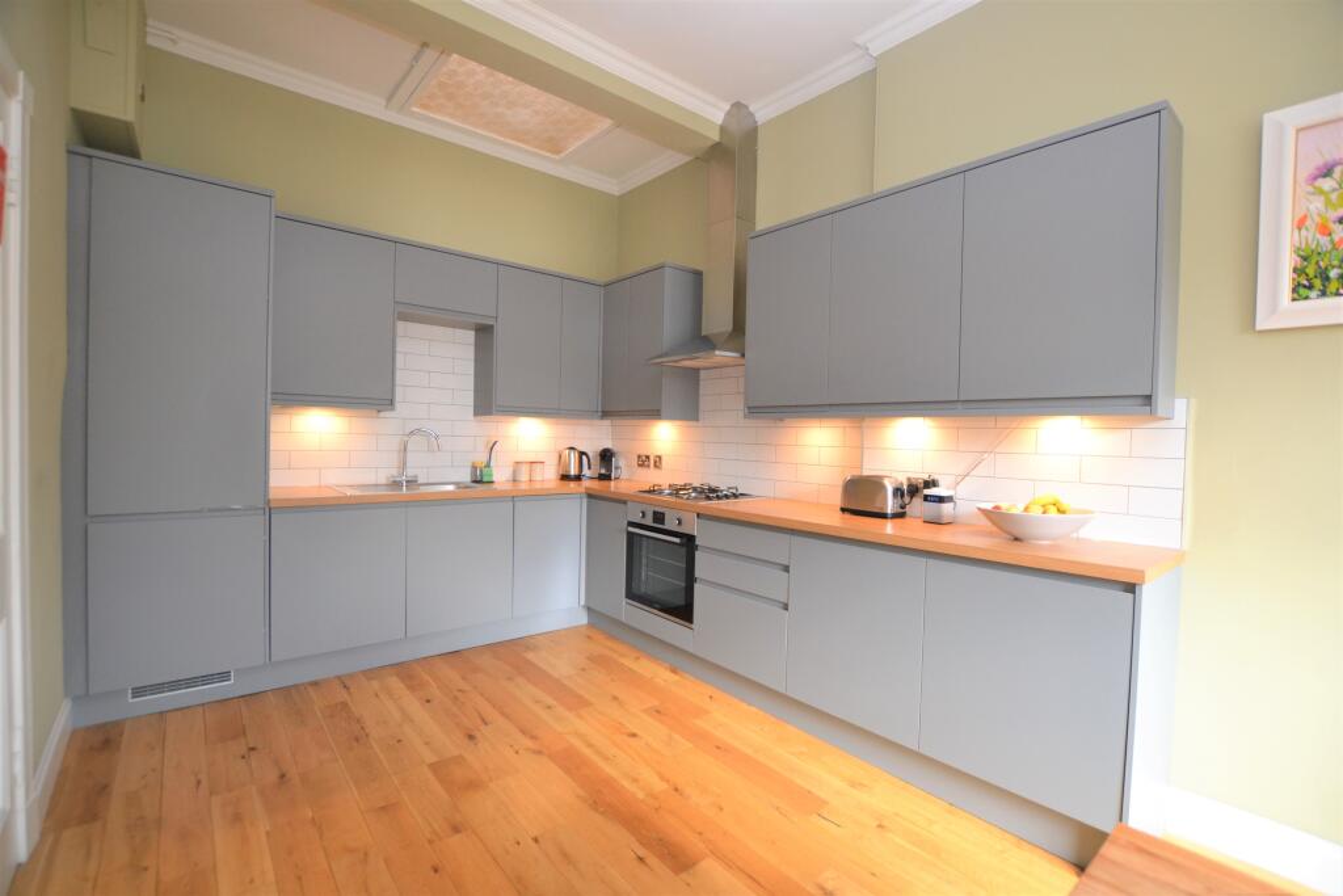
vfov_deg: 77.3
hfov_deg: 100.4
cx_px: 672
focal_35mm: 15
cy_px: 448
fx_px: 560
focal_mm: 10
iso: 640
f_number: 3.5
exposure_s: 1/60
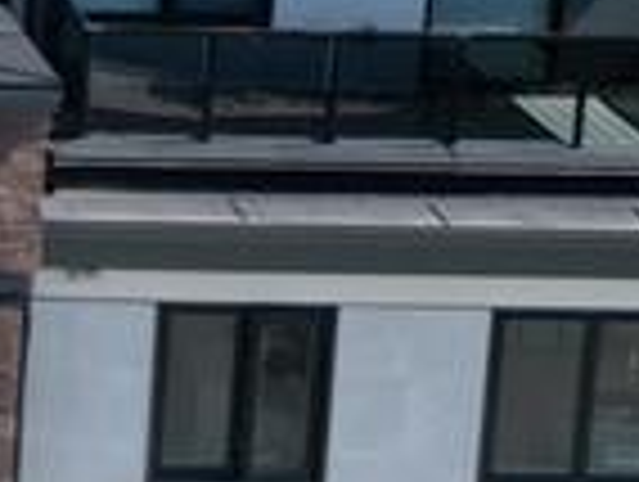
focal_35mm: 173
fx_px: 3199
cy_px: -324
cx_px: -774
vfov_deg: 8.4
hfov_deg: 10.2
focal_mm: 6.72
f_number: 1.7
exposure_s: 1/1600
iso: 110
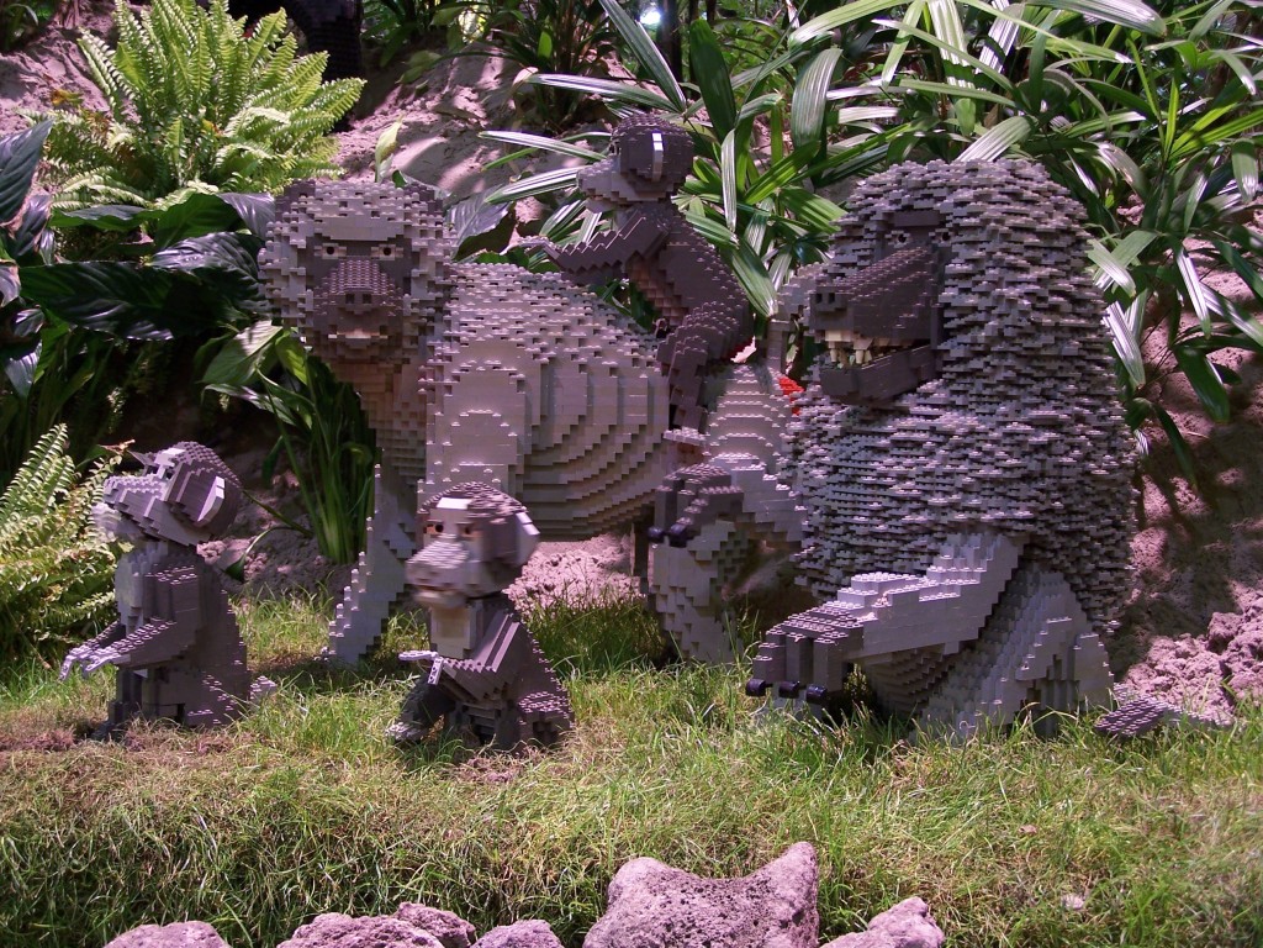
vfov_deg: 28.6
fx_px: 1861
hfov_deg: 37.5
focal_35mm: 51
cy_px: 474
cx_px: 632
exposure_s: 1/2
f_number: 3
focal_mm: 8.5
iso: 80
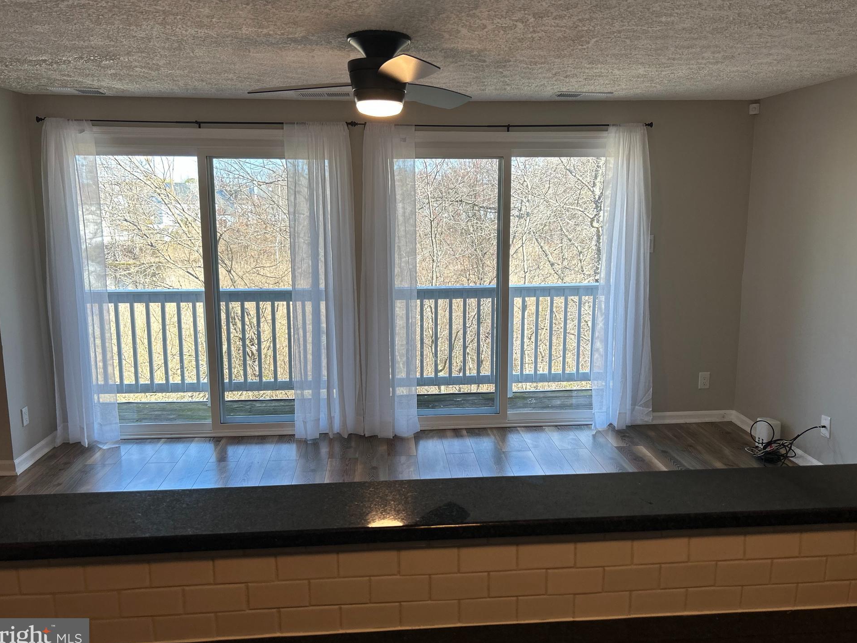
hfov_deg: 63.4
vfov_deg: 49.7
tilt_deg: -8.9
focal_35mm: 28
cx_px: 438
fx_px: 693
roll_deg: +0.2
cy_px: 309
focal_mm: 5.7
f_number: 1.5
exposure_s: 1/214
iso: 40
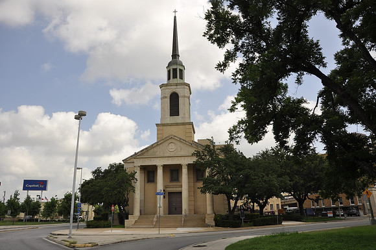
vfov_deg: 47.8
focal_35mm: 27
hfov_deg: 67.5
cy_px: 125
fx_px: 282
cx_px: 188
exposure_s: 1/250
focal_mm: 18
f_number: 8
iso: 200
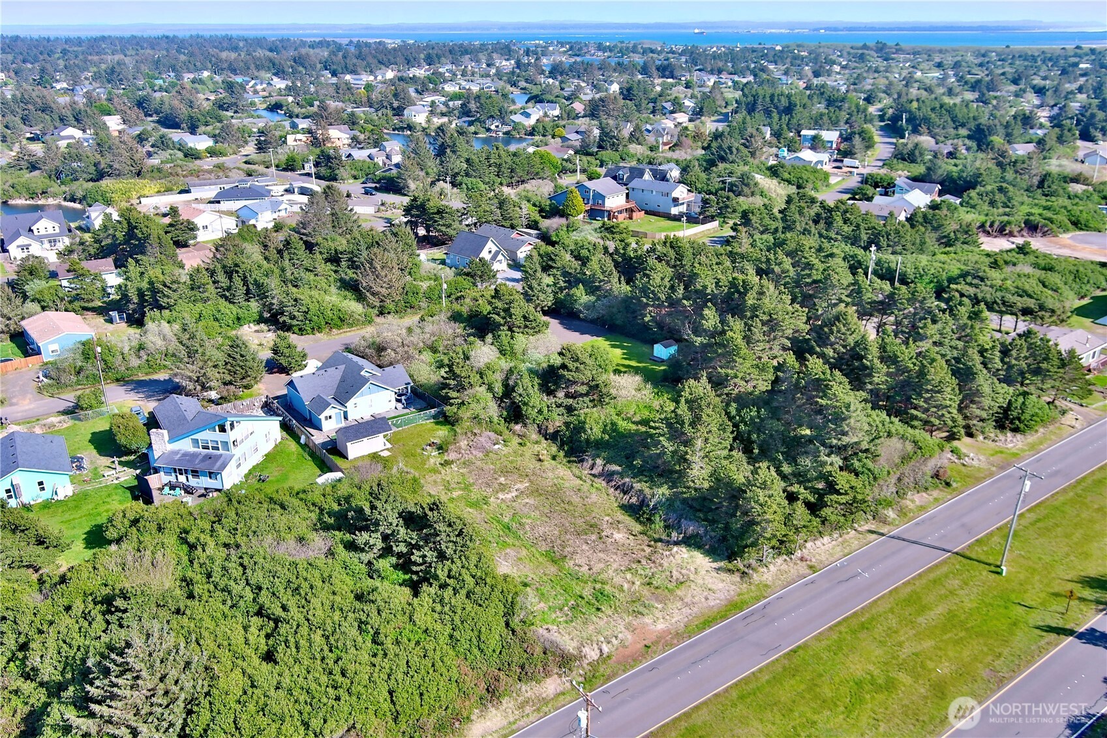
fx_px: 892
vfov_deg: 45.0
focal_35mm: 29
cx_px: 554
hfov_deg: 63.7
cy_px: 369
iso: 100
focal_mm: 10.57
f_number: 2.8
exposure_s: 1/544
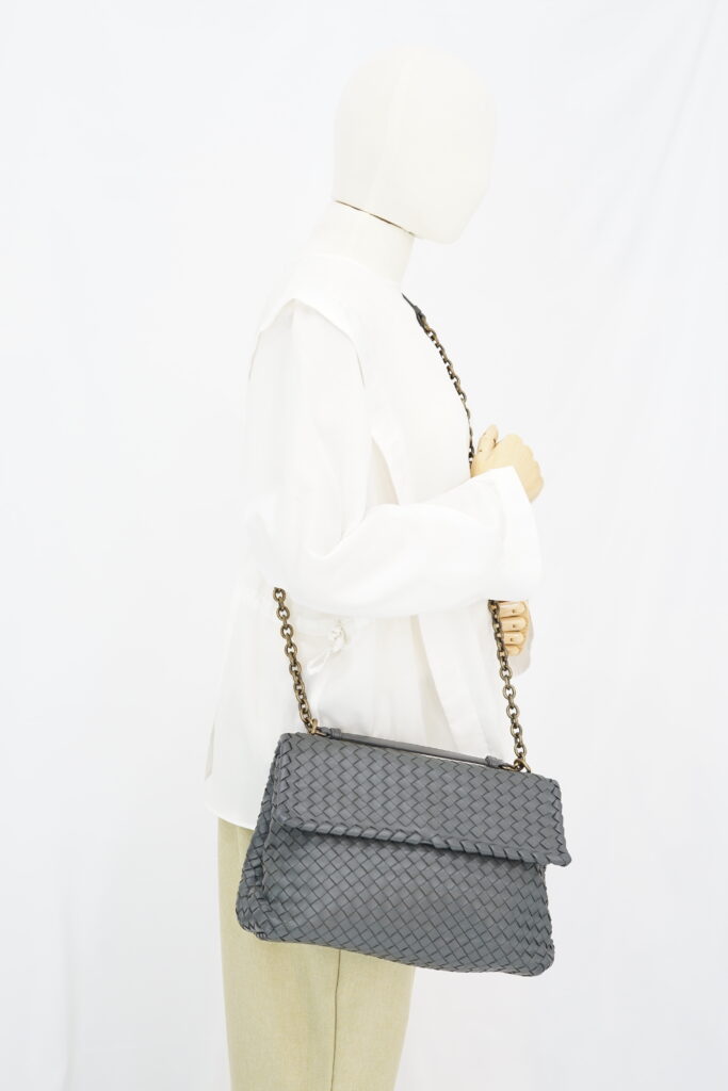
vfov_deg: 39.6
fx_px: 1516
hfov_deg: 27.0
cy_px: 546
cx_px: 364
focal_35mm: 50
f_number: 6.3
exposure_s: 1/5
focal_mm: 50
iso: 640
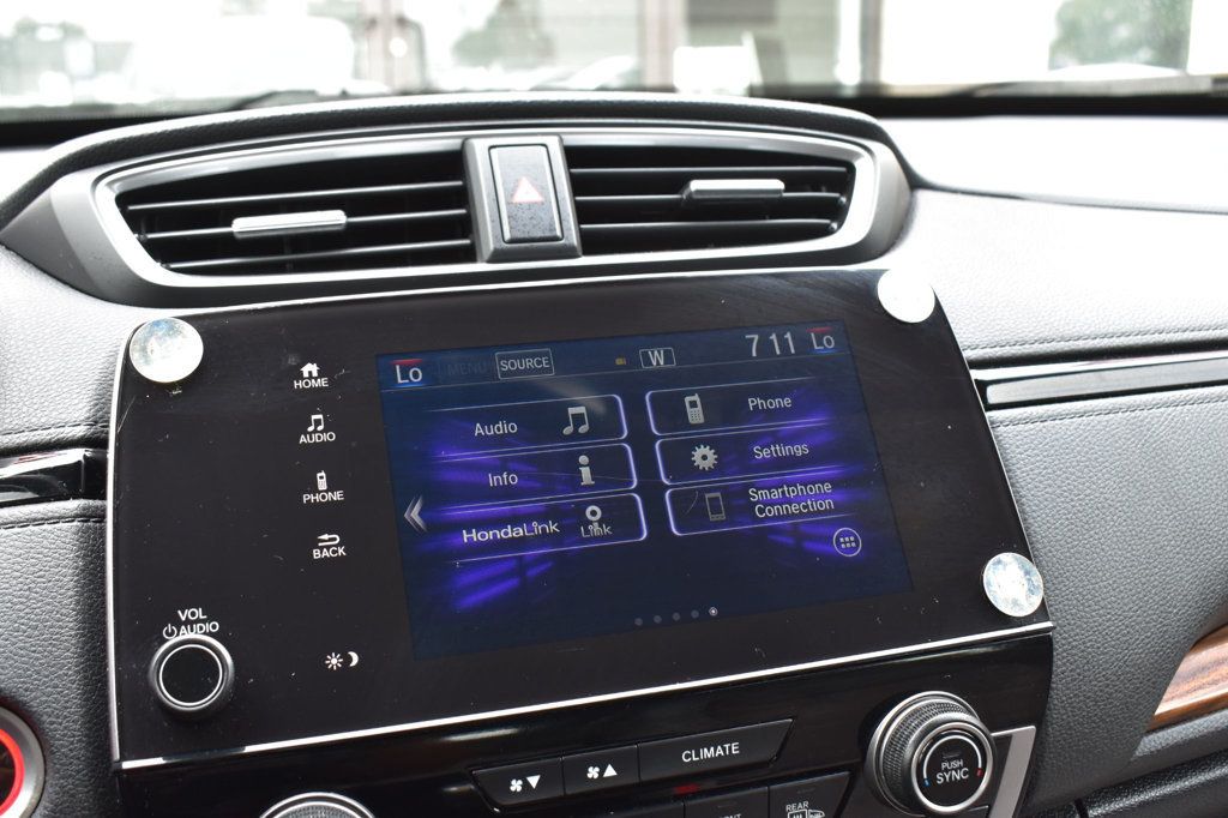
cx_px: 614
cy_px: 409
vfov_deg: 35.5
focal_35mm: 38
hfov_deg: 51.3
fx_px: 1279
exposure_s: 1/40
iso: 400
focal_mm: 25
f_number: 7.1
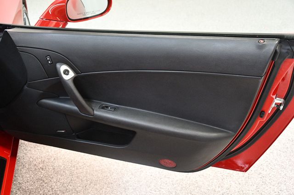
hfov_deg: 48.5
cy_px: 98
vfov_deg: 33.4
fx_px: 326
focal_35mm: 40
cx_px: 147
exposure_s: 1/60
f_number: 4
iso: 3600
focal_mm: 27
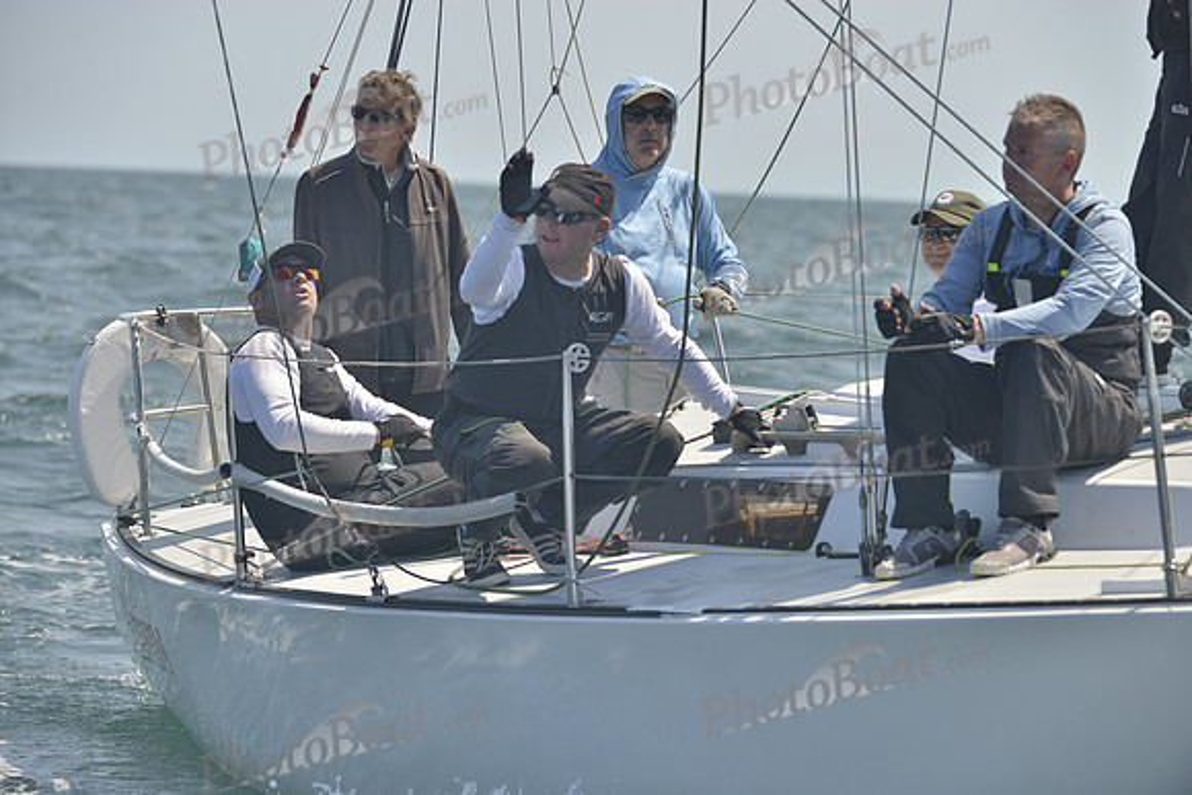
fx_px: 6623
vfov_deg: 6.9
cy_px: 398
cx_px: 596
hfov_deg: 10.3
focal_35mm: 200
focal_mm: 200
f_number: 7.1
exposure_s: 1/1000
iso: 280
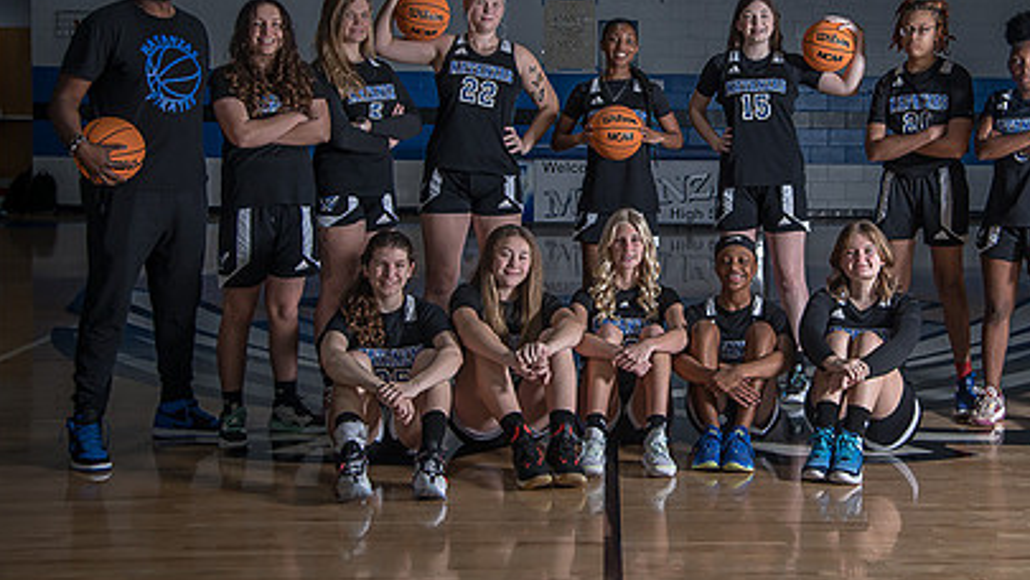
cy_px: 145
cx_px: 669
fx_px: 1557
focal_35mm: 57
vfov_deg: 20.9
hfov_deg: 36.3
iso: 640
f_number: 4
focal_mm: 38
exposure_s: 1/200
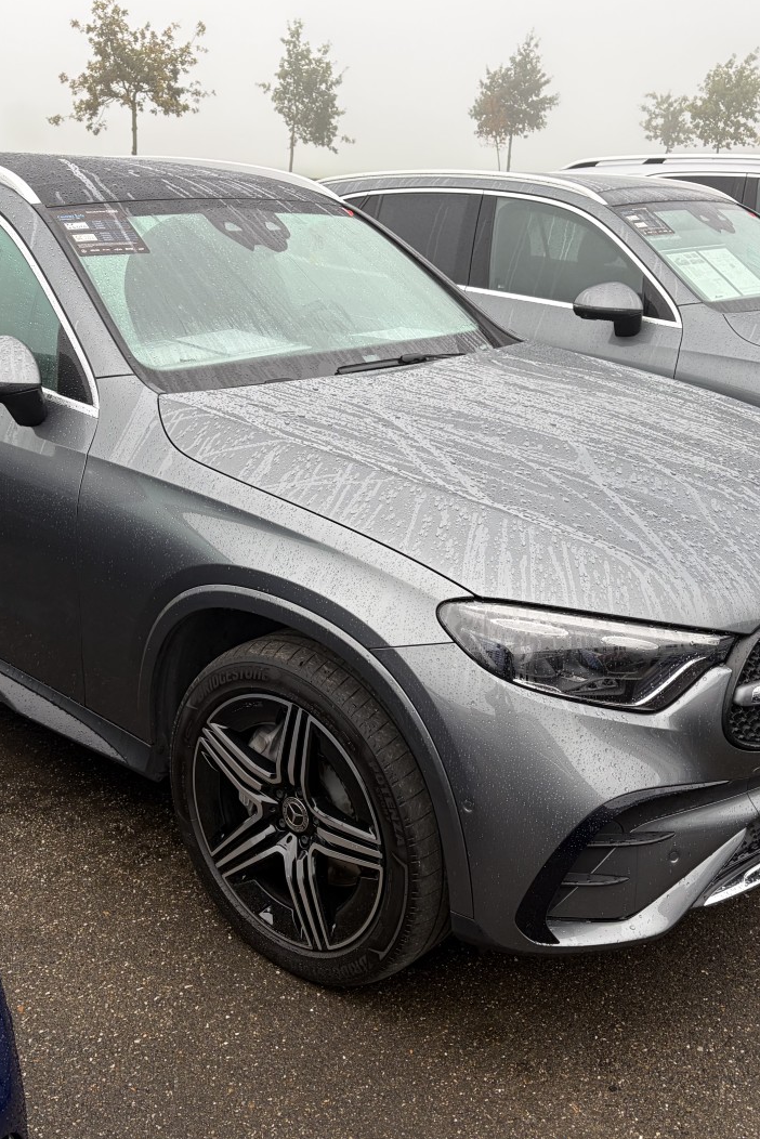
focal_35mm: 37
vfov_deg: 51.9
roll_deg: -1.9
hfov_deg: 35.9
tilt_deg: -17.2
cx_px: 327
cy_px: 577
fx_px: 1171
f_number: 1.6
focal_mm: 5.96
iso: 32
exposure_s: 1/153
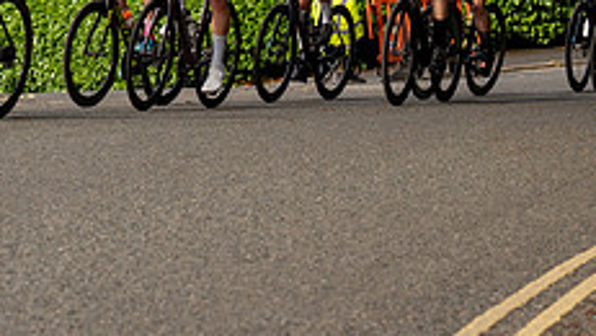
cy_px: -6
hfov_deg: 11.6
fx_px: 2908
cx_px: 34
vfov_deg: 6.6
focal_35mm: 184
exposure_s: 1/640
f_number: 6.3
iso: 400
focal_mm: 70
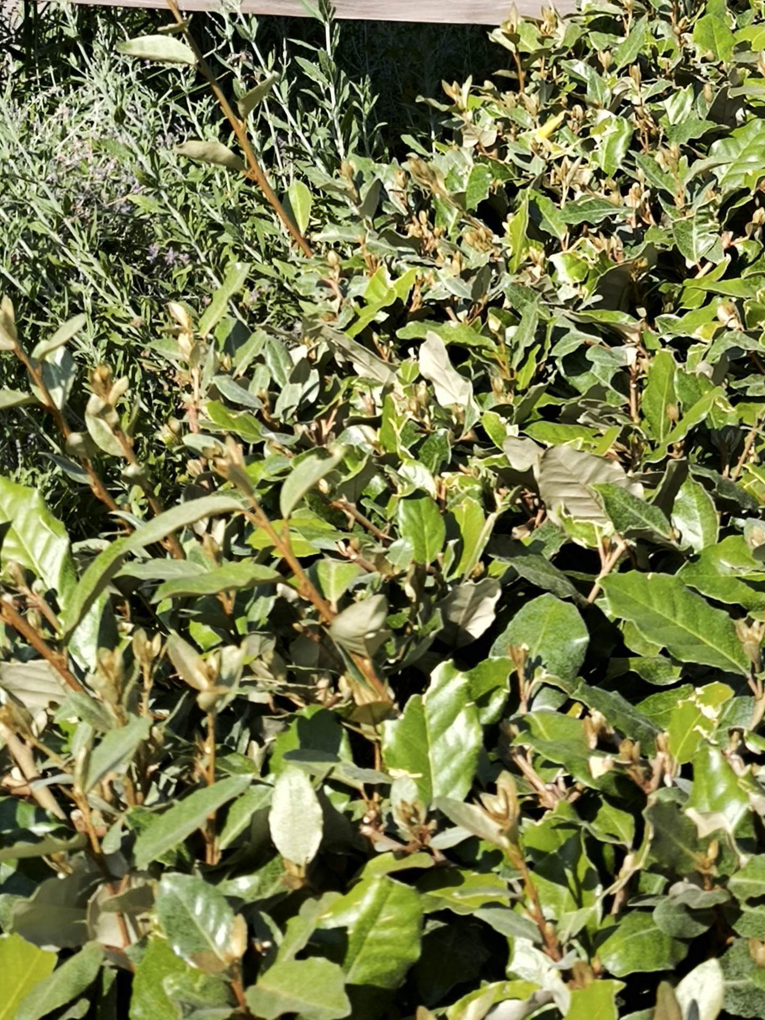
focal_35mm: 76
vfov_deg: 24.5
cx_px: 424
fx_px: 2239
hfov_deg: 19.4
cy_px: 13
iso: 50
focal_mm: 6.92
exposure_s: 1/1177
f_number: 1.9
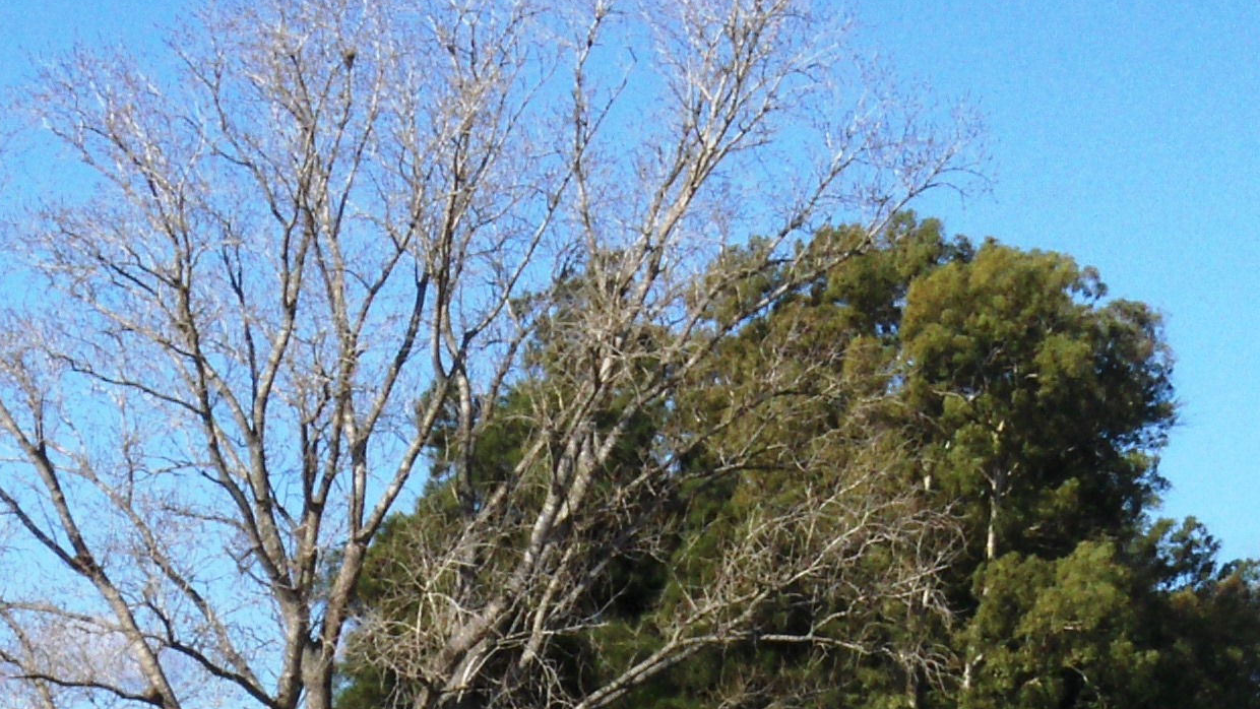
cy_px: 873
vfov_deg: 5.1
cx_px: 89
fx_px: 7953
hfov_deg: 9.0
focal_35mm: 238
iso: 100
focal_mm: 15.2
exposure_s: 1/332
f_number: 9.1
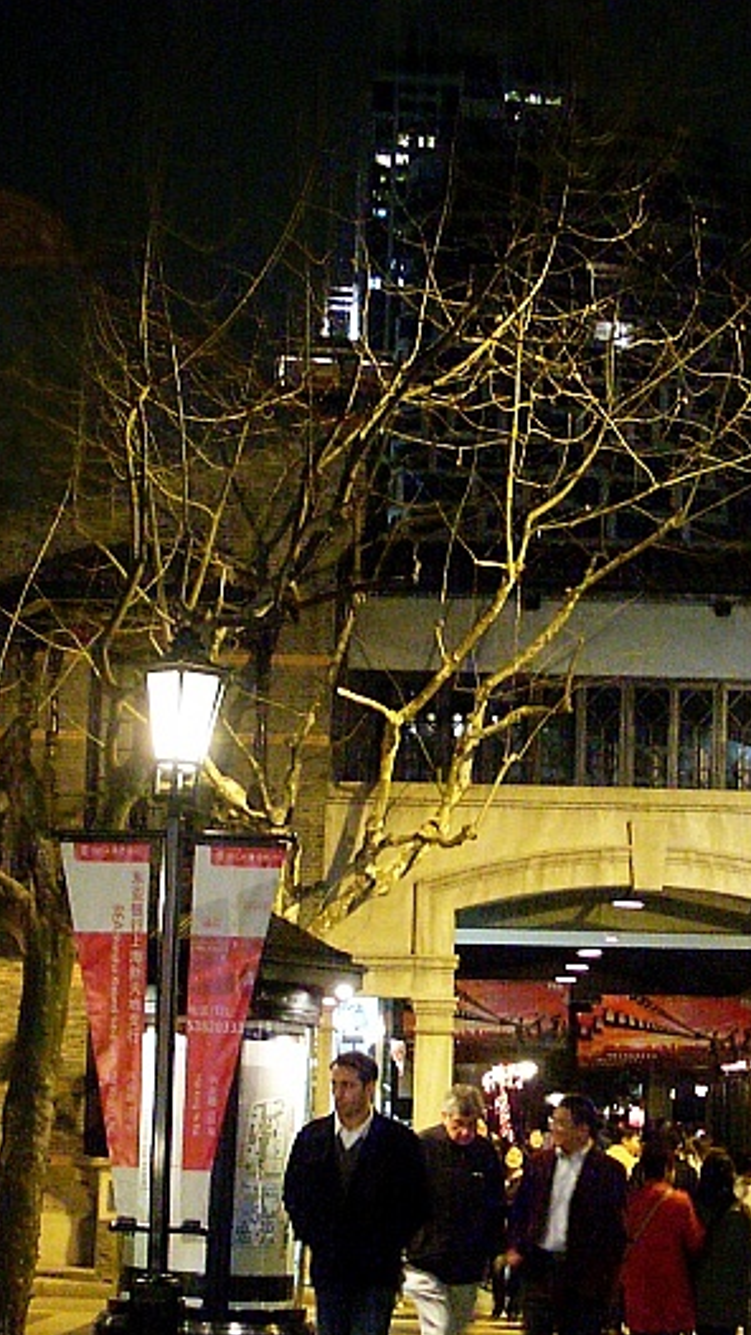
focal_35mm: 63
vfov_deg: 32.8
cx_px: 604
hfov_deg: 18.9
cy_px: 980
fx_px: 2230
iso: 200
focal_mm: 6.3
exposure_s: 1/3
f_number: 3
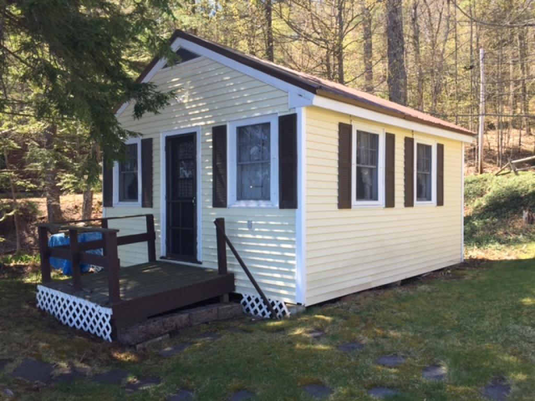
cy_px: 200
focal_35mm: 29
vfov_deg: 48.2
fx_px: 448
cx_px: 268
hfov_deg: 61.7
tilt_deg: -0.9
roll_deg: +0.0
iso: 32
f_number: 2.2
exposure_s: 1/309
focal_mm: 4.15
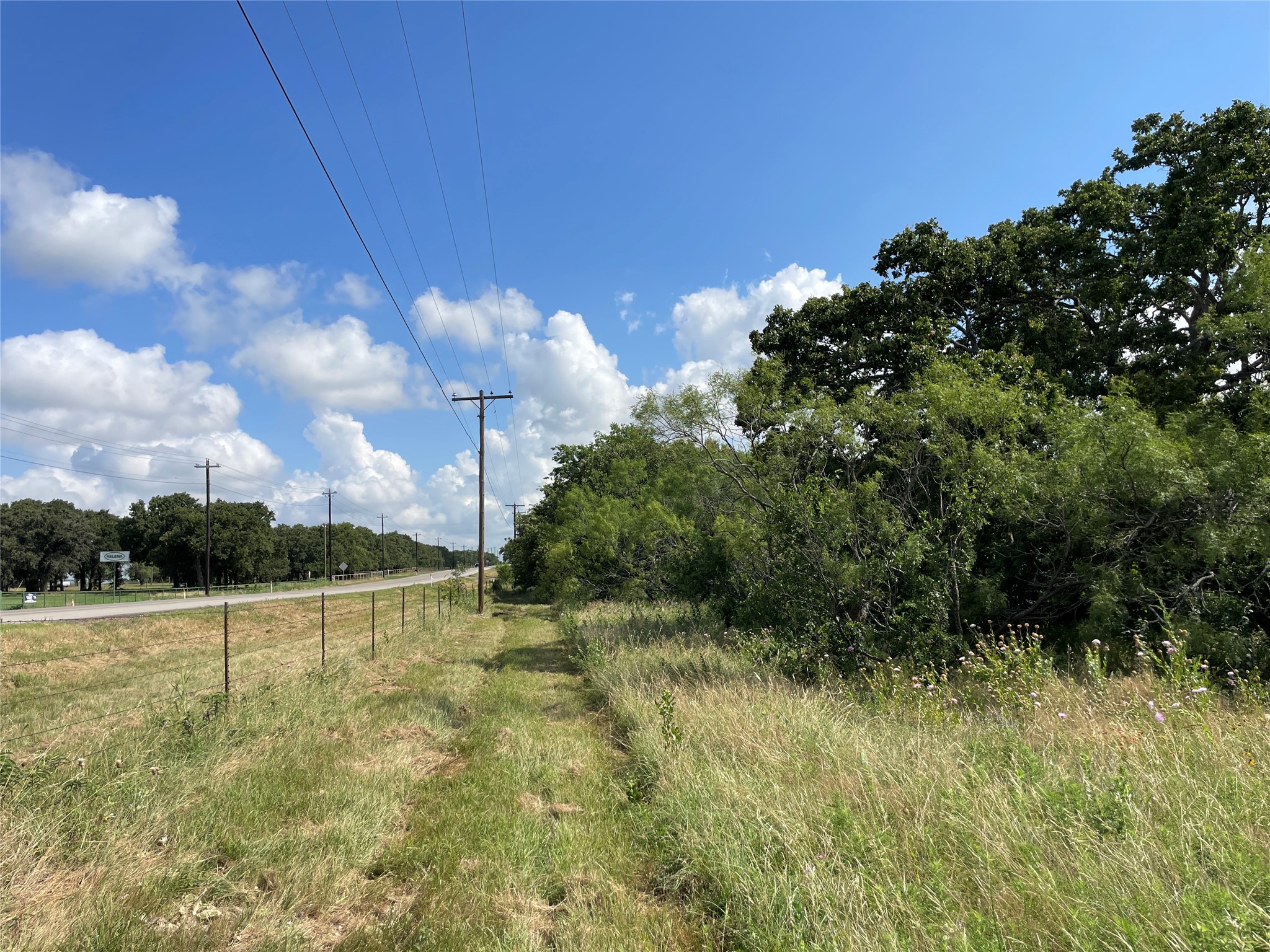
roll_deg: +3.3
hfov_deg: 67.3
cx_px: 635
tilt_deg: +7.6
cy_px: 476
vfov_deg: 53.1
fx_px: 954
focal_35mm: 26
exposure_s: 1/4292
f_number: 1.6
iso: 32
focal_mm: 4.2
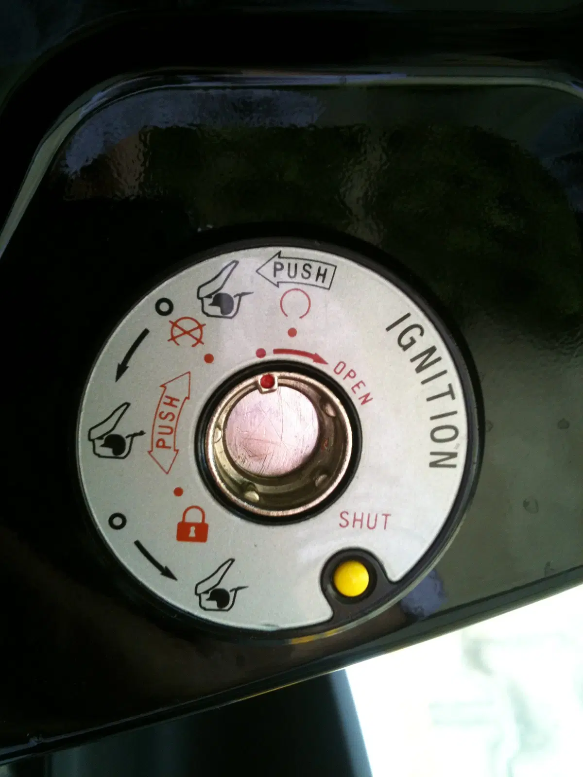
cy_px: 388
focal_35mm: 35
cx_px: 292
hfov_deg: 40.7
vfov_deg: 52.6
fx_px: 786
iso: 80
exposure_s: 1/20
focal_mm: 3.85
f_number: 2.8
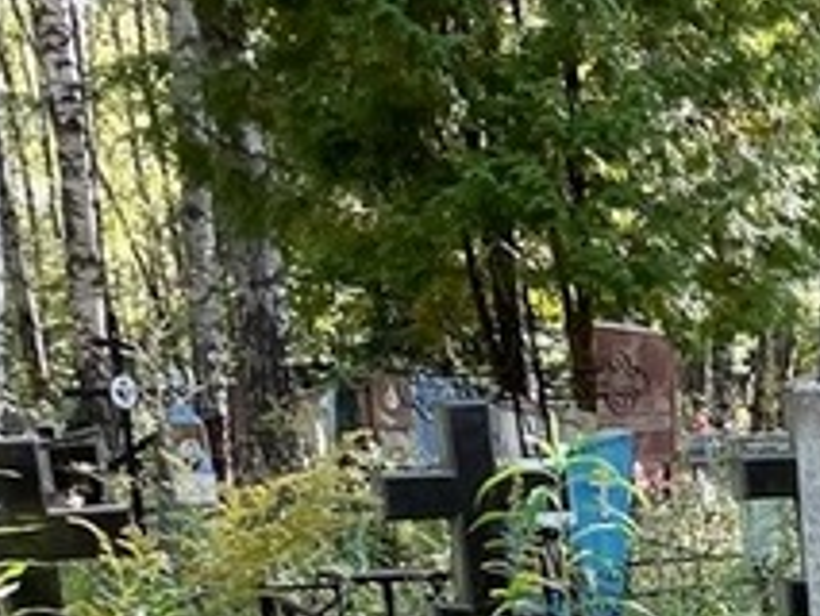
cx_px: 1525
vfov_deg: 11.1
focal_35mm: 125
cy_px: 1082
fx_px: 2963
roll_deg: +3.0
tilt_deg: -12.6
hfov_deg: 13.9
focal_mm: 4.2
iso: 50
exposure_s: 1/121
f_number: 1.6
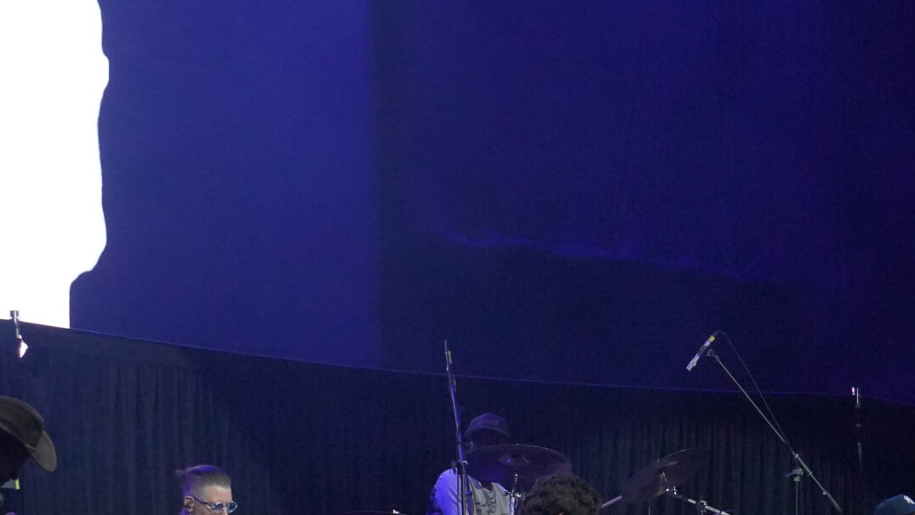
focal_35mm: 232
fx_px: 5630
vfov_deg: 5.2
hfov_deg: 9.3
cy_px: 527
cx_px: 598
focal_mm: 62
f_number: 4.5
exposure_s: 1/640
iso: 4000
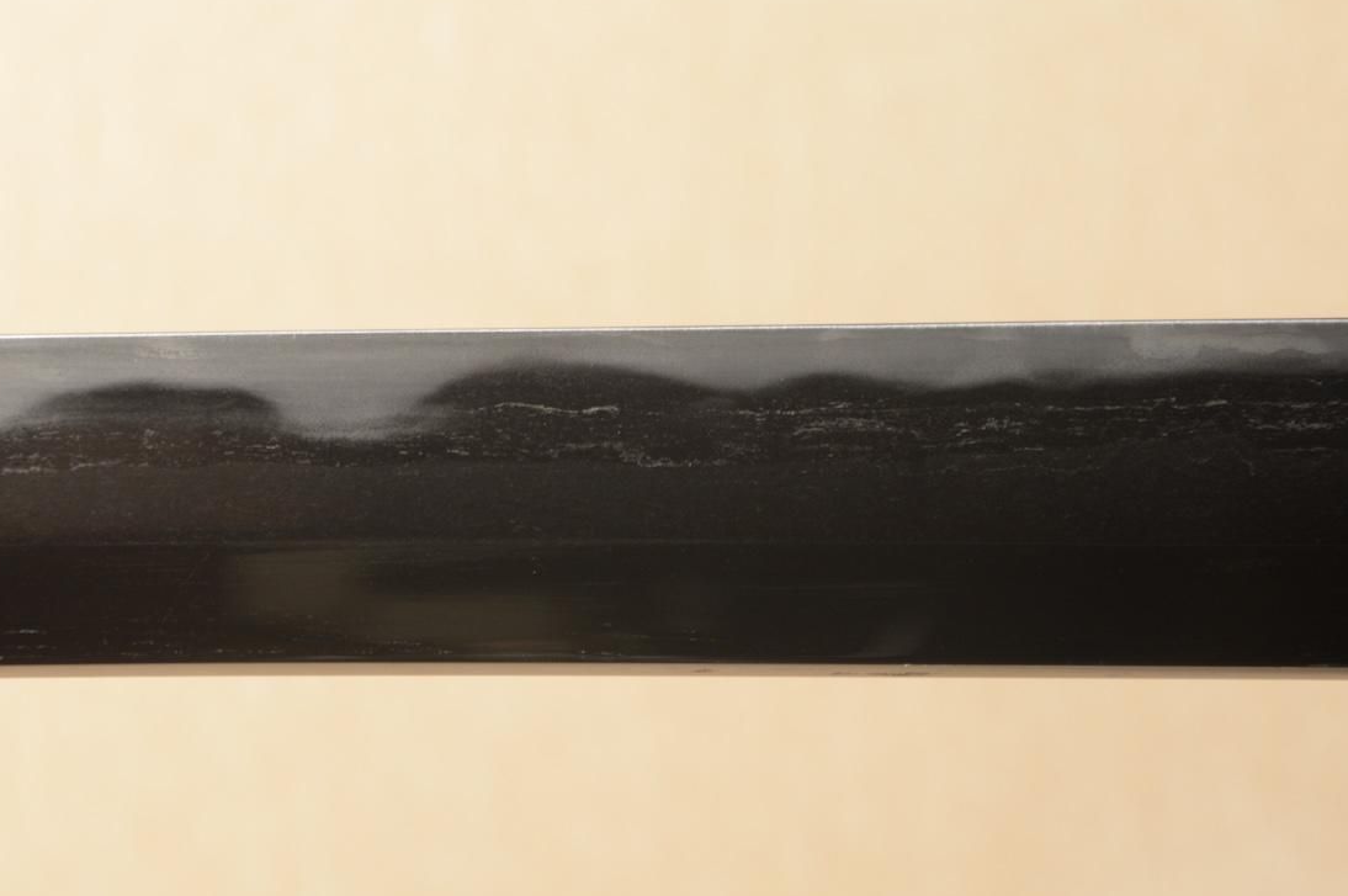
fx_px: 7182
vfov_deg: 7.1
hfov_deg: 10.7
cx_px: 508
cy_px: 380
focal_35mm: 192
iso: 400
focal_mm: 100
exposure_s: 1/1.6
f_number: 11
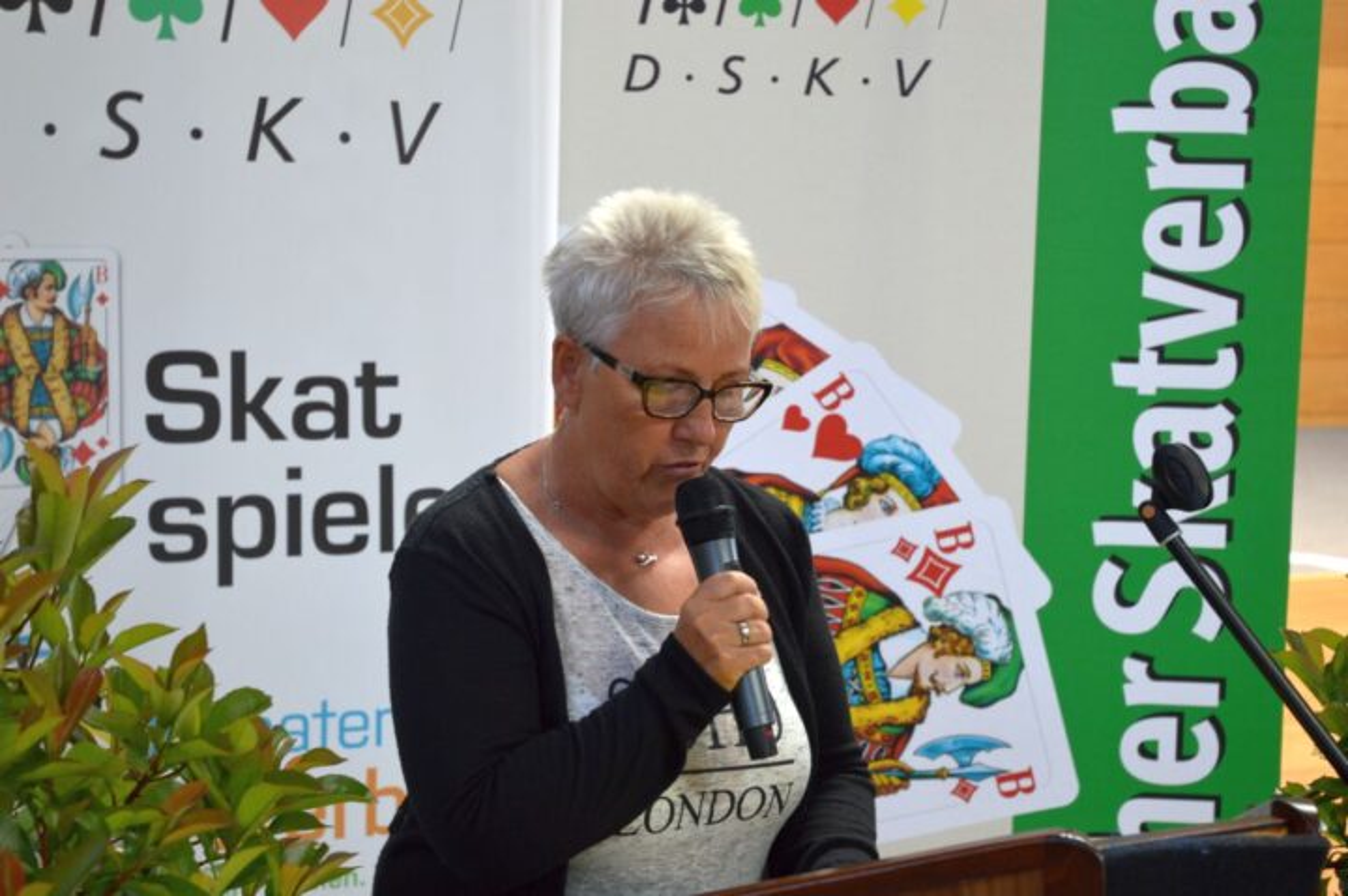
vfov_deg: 18.9
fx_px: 2694
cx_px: 674
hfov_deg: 28.1
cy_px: 448
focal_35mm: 72
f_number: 4.5
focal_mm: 48
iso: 400
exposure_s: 1/60
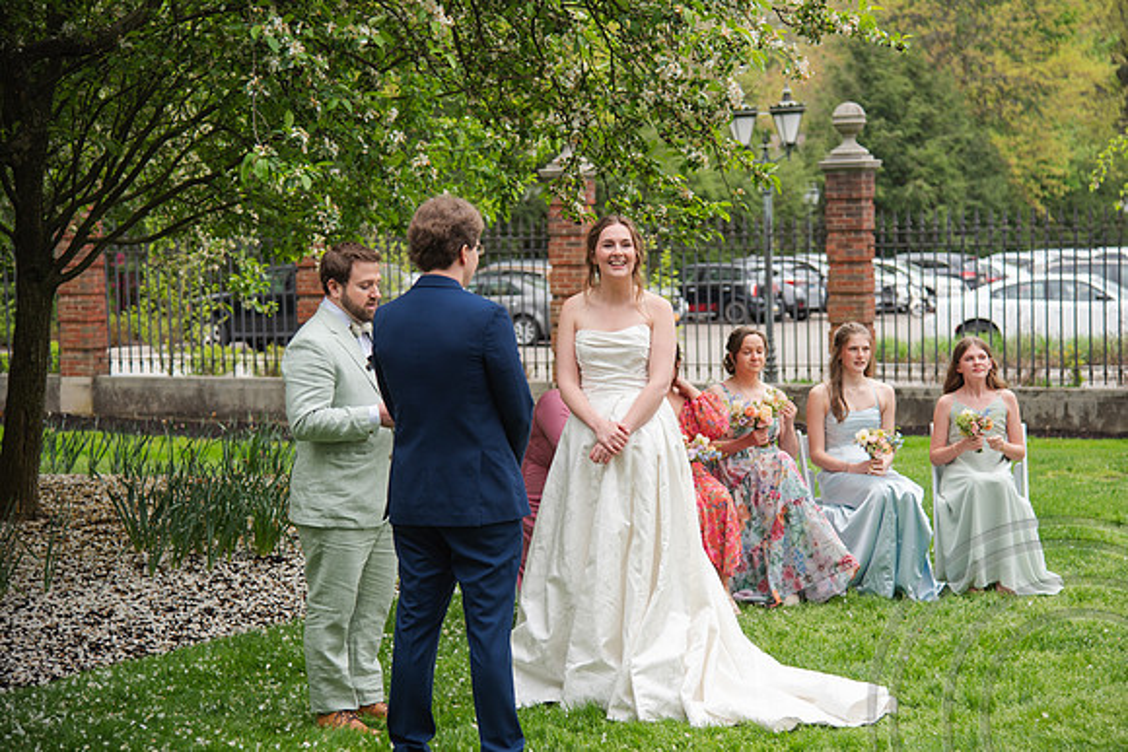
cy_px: 348
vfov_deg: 18.2
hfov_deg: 26.9
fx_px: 2354
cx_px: 605
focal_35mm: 75
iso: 100
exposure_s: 1/400
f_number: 4
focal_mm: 70
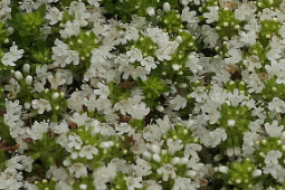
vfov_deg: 1.9
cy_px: -65
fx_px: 5581
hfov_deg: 2.9
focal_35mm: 705
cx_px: 665
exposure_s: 1/160
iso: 500
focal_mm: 100
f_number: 8
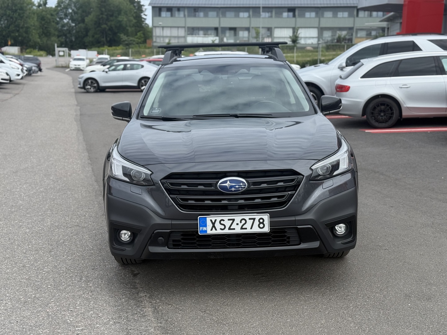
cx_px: 224
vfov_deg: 30.3
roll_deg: -0.8
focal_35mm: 48
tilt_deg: -8.9
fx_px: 620
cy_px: 168
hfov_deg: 39.7
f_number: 1.78
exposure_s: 1/2577
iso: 80
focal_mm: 6.76
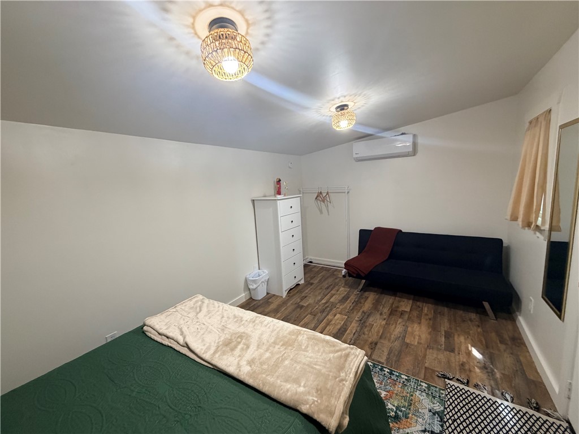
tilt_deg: -6.7
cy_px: 217
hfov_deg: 102.1
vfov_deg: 85.7
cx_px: 290
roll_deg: +2.0
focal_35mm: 14
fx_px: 234
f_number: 2.2
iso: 320
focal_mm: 2.22
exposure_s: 1/120
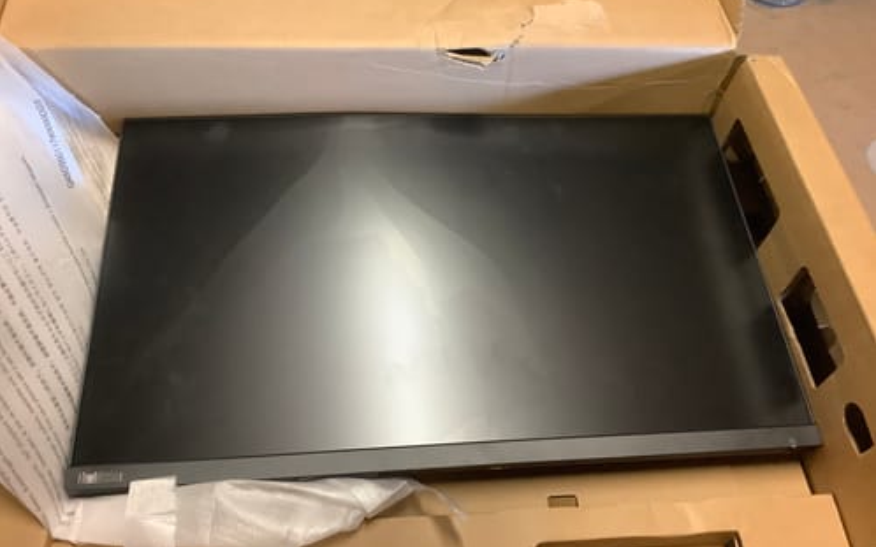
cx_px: 438
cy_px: 222
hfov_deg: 58.2
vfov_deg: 38.2
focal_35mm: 33
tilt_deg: -52.9
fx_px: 788
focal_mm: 3.3
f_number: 2.4
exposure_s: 1/33
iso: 320
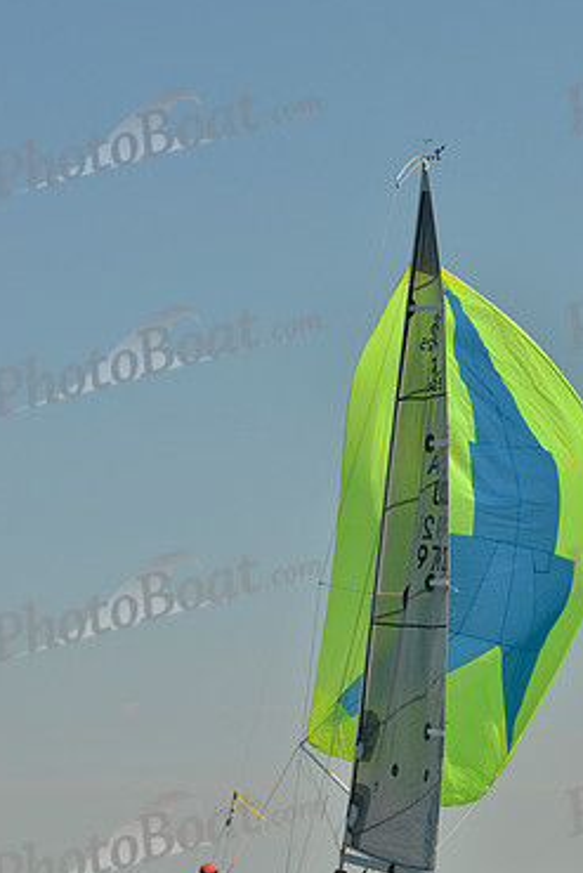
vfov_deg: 14.5
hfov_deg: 9.7
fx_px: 3422
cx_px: 445
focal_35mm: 141
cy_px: 446
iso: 200
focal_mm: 90
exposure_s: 1/800
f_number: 6.3
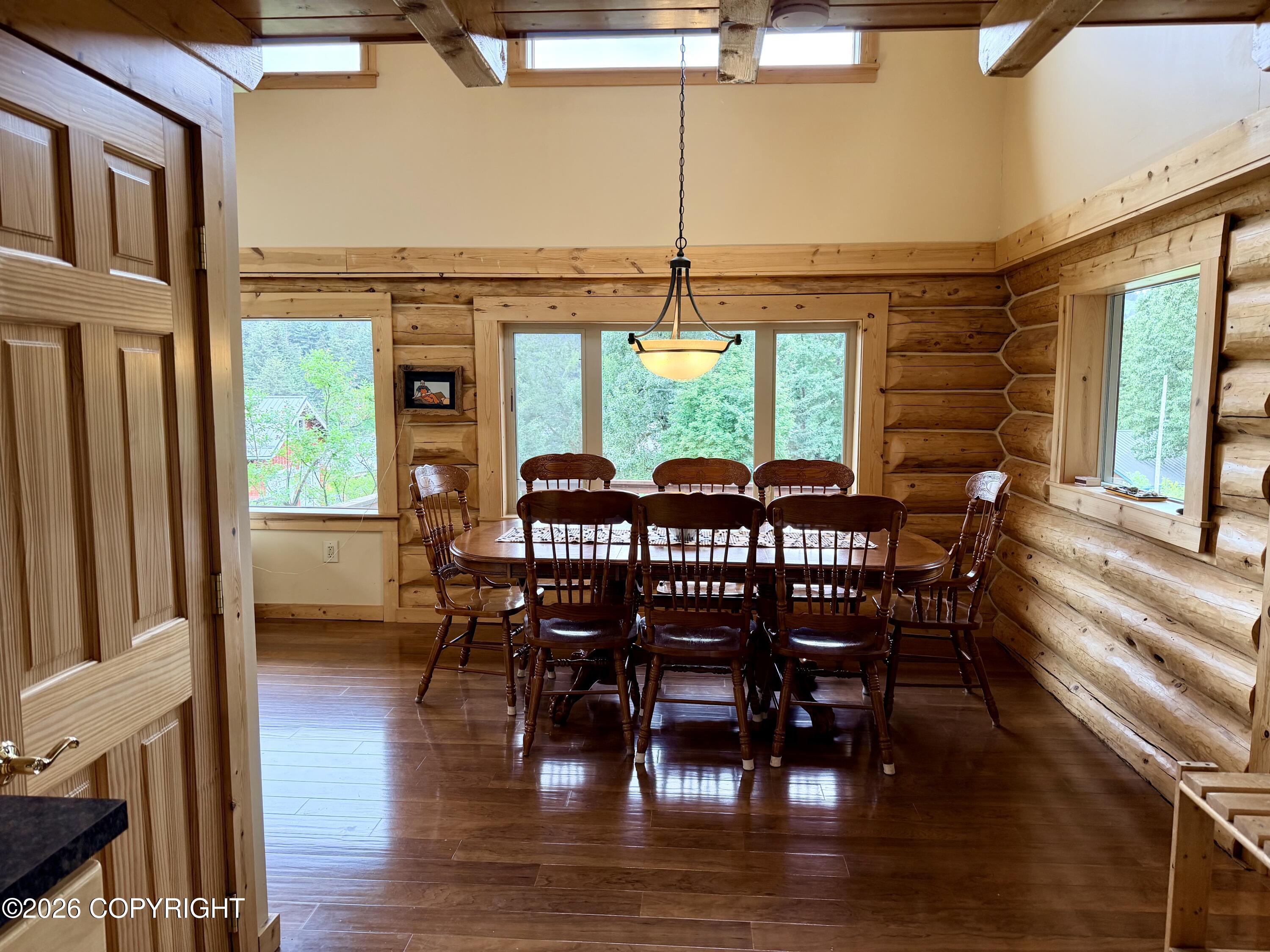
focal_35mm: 24
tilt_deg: -6.7
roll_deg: -0.4
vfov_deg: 56.8
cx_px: 635
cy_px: 476
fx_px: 881
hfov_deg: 71.6
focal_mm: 6.76
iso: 160
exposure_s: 1/122
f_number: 1.78
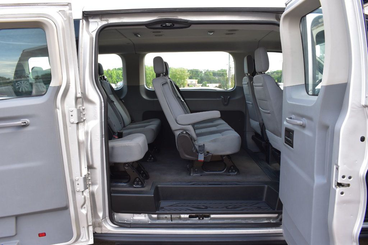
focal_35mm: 30
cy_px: 122
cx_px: 184
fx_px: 307
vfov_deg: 43.6
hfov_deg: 61.9
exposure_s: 1/80
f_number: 8
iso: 400
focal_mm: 20
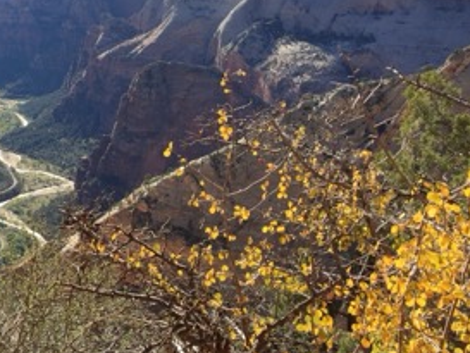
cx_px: 60
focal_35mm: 51
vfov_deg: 28.6
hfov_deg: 35.6
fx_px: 693
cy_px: 162
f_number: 2.2
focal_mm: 4.15
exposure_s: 1/1199
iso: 32
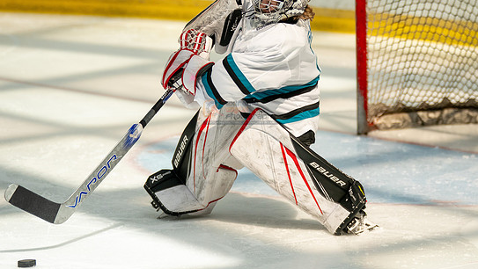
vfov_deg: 4.6
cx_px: 294
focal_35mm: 262
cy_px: 142
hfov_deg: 8.2
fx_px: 3322
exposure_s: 1/6400
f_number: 3.2
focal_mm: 186
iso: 1600
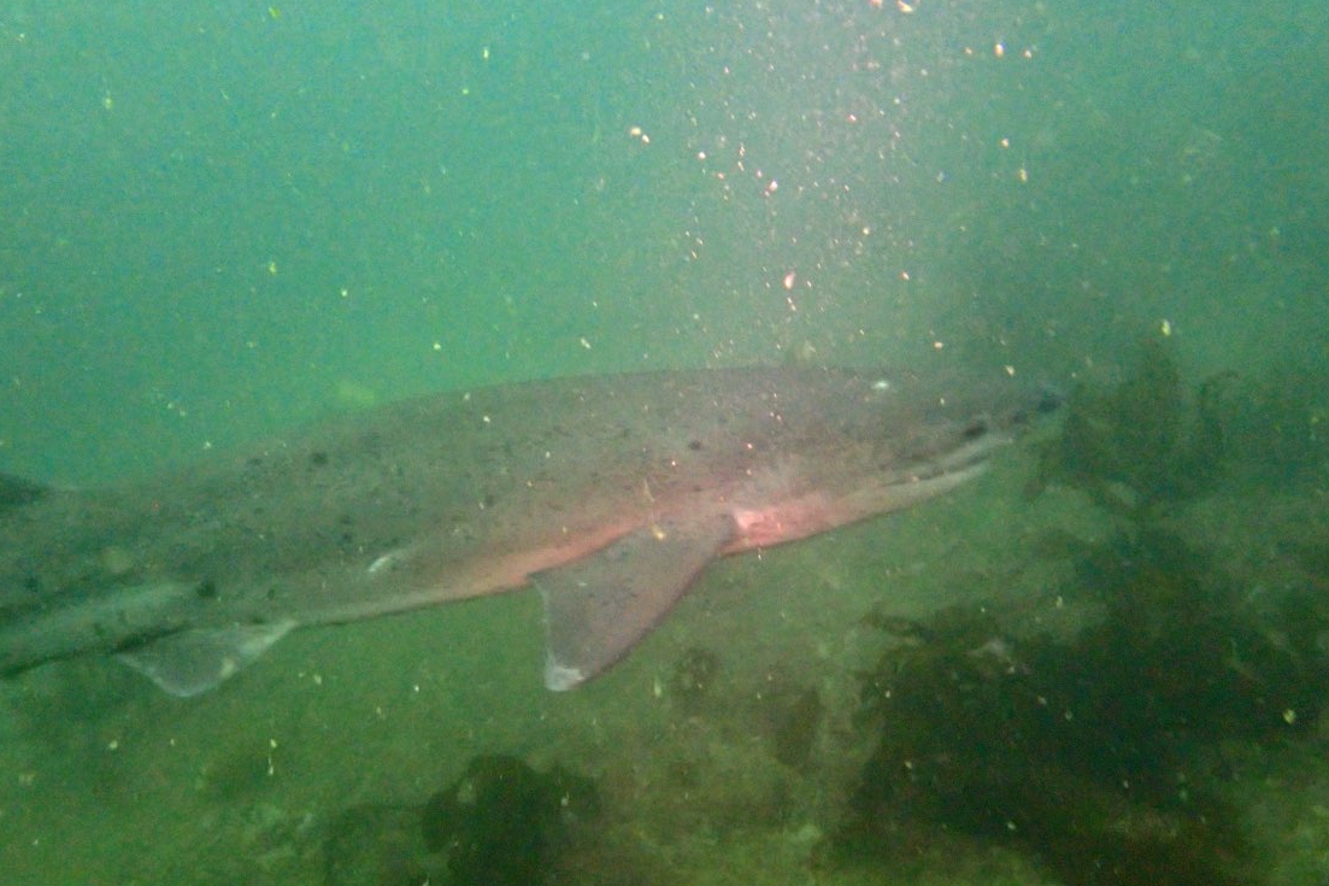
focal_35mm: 33
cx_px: 580
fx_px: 1218
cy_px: 532
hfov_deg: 57.1
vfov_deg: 39.8
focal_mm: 4.5
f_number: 2.8
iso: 320
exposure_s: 1/60
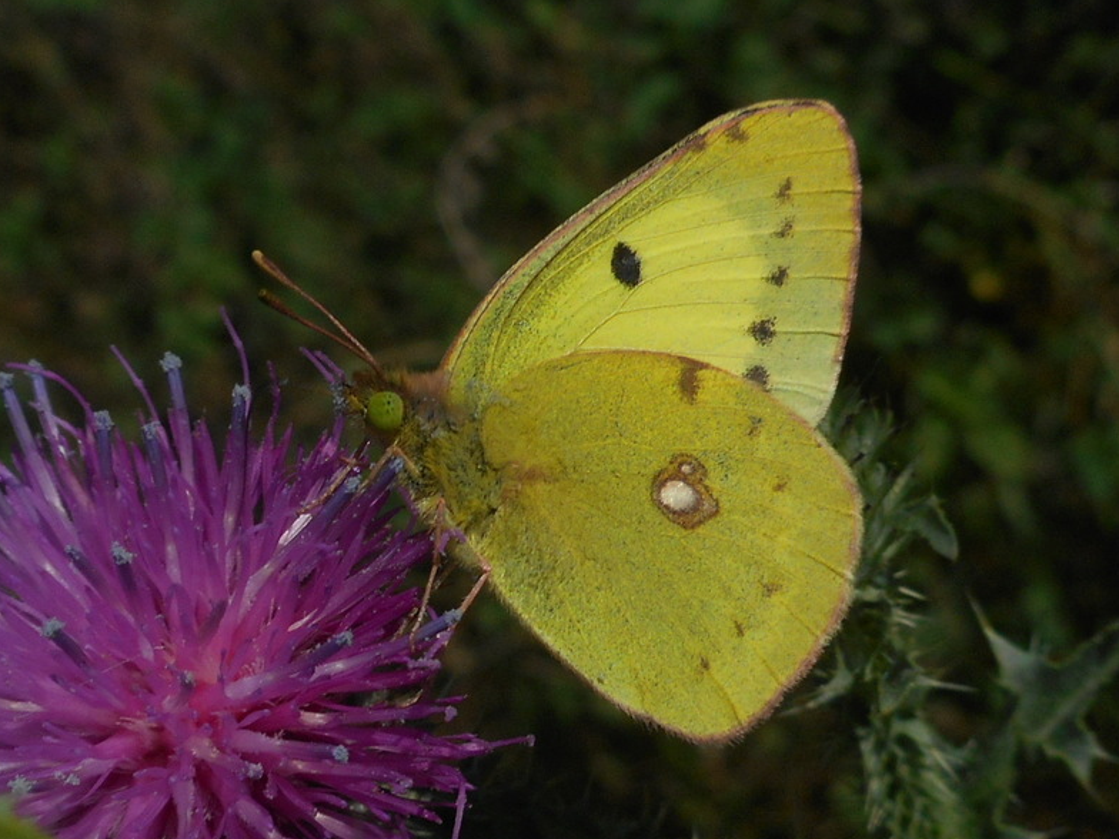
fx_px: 1196
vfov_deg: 38.7
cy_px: 415
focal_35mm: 37
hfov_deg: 50.1
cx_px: 569
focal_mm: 6
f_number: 11.9
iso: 80
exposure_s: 1/250
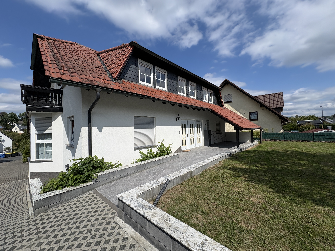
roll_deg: +1.6
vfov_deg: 85.7
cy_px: 126
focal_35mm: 14
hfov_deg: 102.1
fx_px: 135
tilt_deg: +1.6
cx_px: 168
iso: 40
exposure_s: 1/4132
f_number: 2.2
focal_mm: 2.22
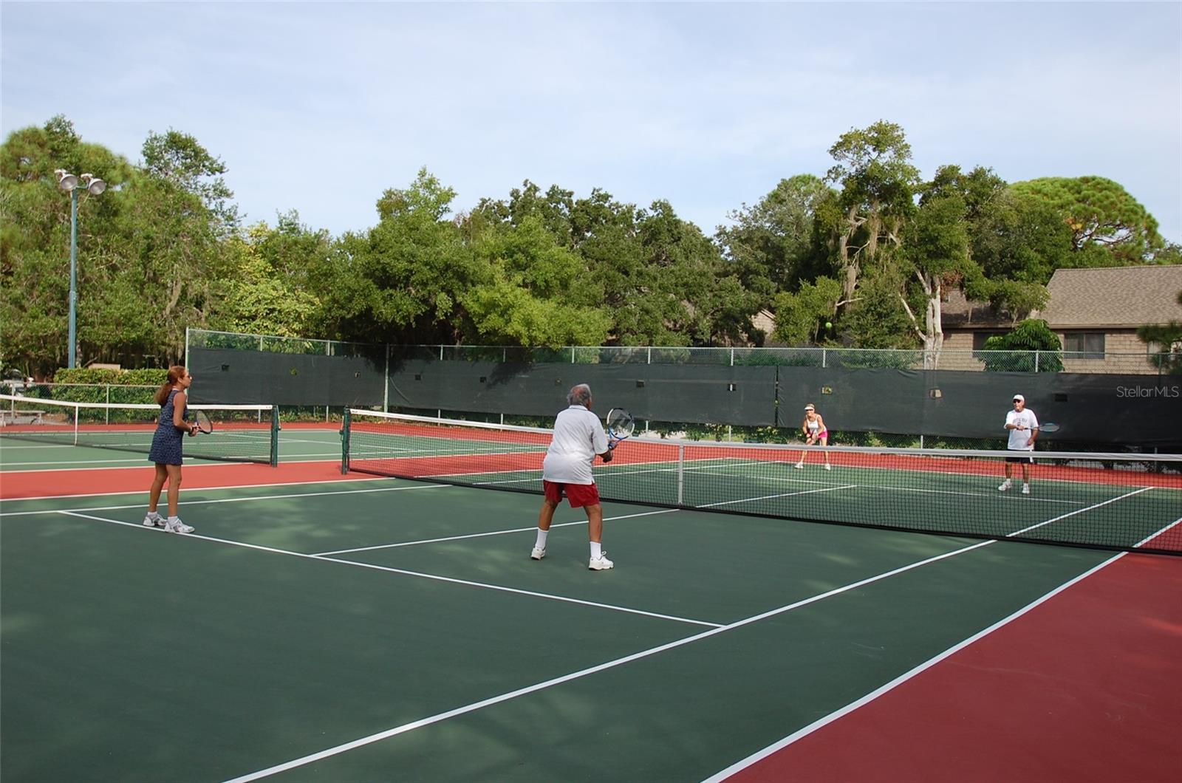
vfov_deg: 39.8
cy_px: 392
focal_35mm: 33
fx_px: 1081
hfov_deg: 57.3
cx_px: 591
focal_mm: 22
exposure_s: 1/250
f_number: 8
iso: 200
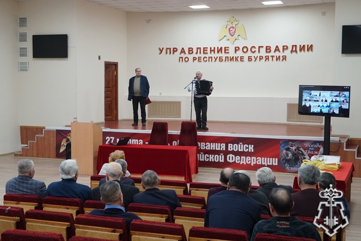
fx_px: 481
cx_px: 180
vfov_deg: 28.1
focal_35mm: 48
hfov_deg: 41.1
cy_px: 120
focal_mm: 32
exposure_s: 1/160
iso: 2000
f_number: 4.5
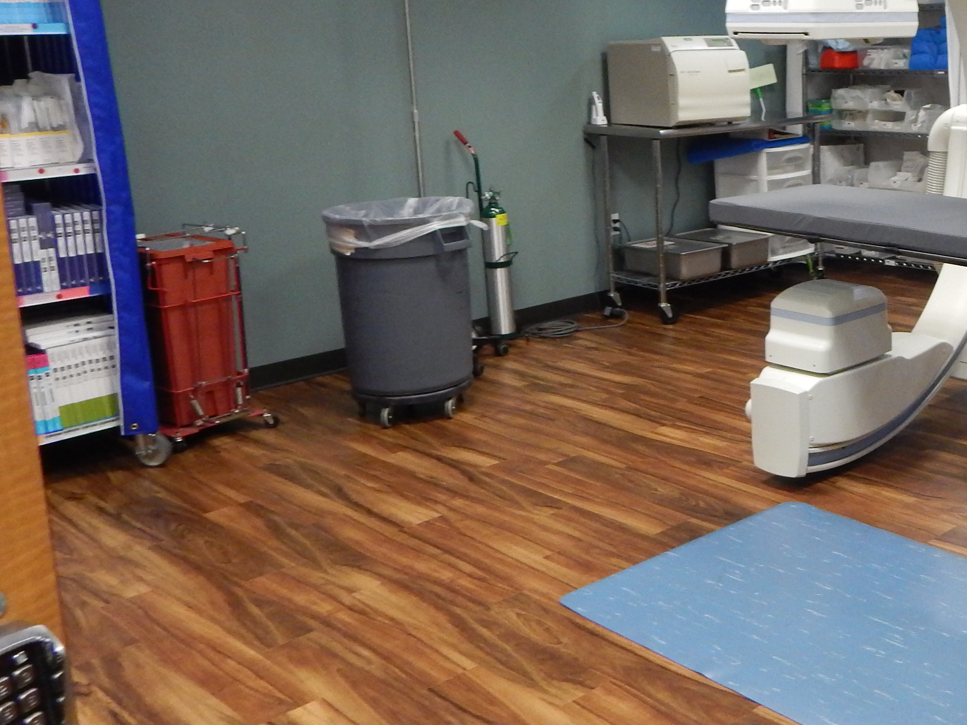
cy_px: 267
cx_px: 891
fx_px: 1201
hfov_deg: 40.2
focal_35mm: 43
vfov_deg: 33.4
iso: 360
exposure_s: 1/30
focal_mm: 4
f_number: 3
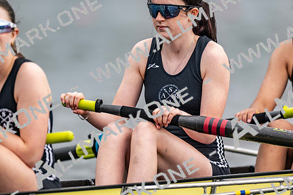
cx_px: 173
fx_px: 6551
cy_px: 85
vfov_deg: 1.7
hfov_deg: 2.6
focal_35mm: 805
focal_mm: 600
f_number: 4
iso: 640
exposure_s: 1/2500
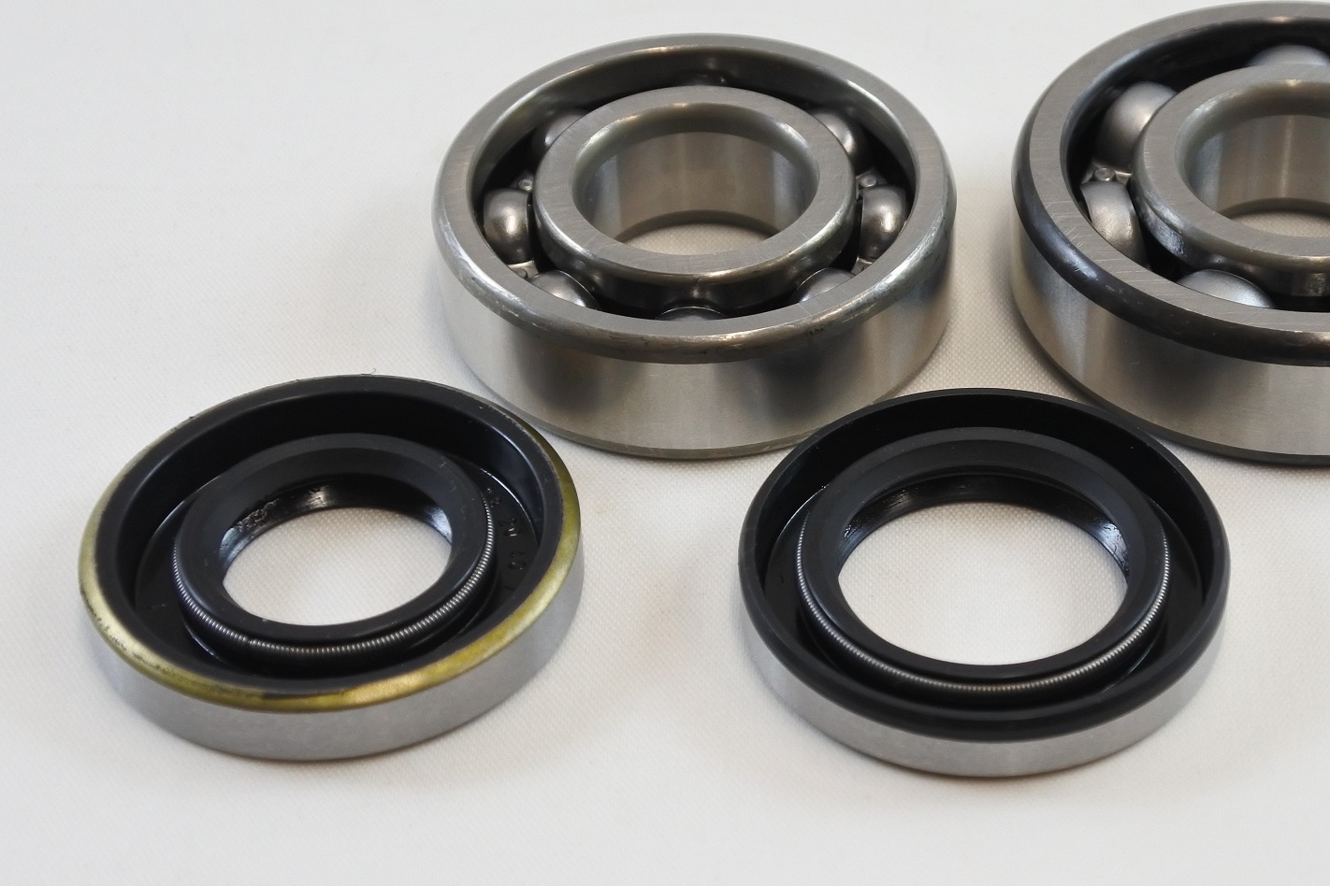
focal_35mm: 63
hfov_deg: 31.7
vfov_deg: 21.6
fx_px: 2327
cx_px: 844
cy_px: 380
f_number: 4.5
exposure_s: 1/125
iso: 450
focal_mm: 18.4
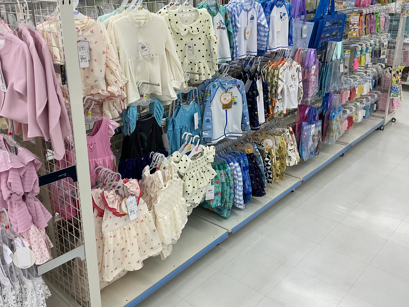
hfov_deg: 51.2
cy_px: 137
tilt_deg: -20.0
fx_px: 425
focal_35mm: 36
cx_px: 180
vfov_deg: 39.6
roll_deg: +0.2
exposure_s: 1/100
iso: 32
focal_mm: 3
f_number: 1.8
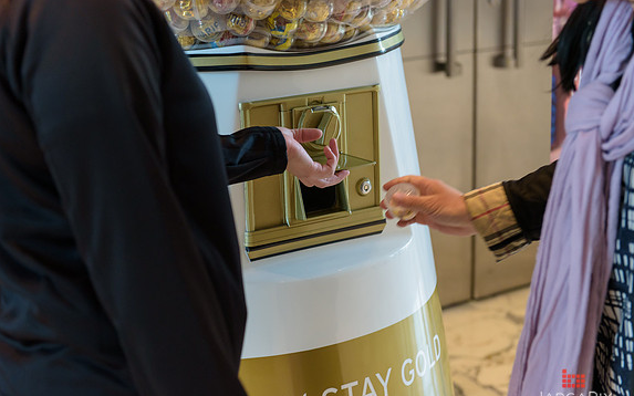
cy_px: 213
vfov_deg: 20.3
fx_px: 1106
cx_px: 320
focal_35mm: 64
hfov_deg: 32.0
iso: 1250
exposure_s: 1/125
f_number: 3.2
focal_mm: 62
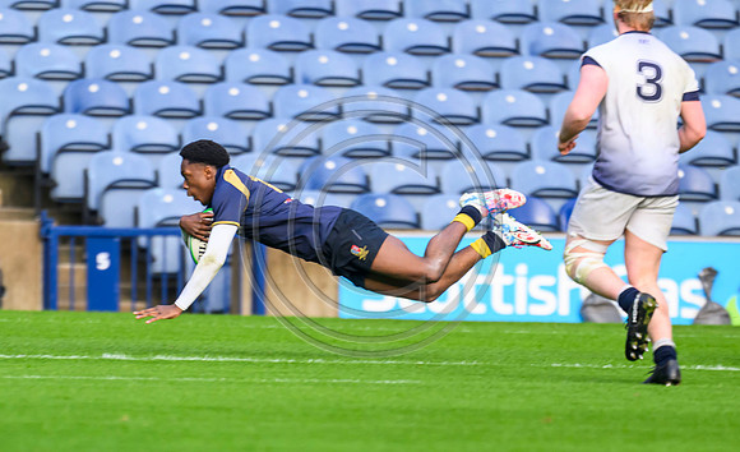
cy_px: 442
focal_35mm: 1029
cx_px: 328
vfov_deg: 1.3
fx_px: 20616
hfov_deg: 2.1
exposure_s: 1/1000
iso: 1000
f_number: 4
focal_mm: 560
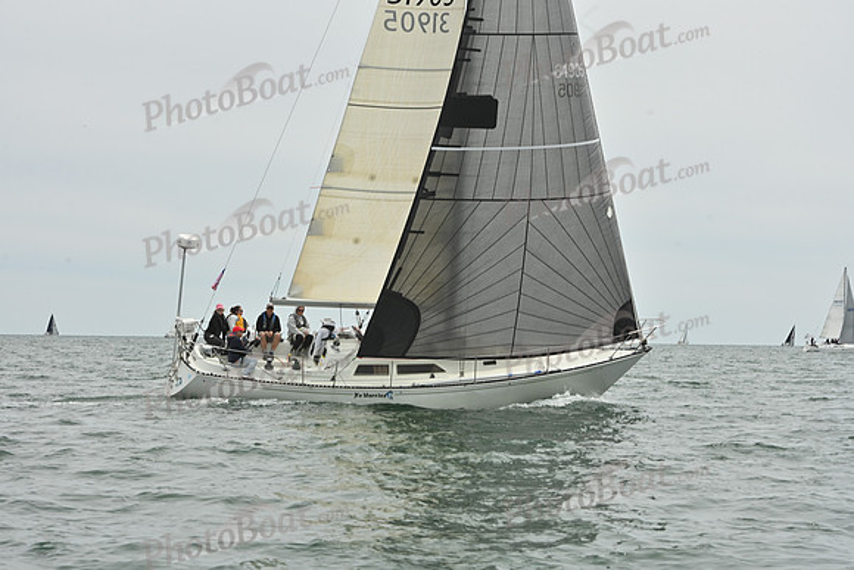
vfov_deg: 14.4
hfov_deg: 21.5
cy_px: 285
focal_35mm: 95
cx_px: 427
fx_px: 2254
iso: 320
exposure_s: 1/800
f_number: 11
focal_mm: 95
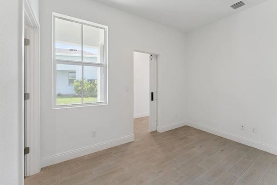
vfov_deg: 77.2
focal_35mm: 15
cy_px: 86
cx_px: 142
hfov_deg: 100.4
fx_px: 115
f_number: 8
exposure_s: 1/5
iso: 160
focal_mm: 14
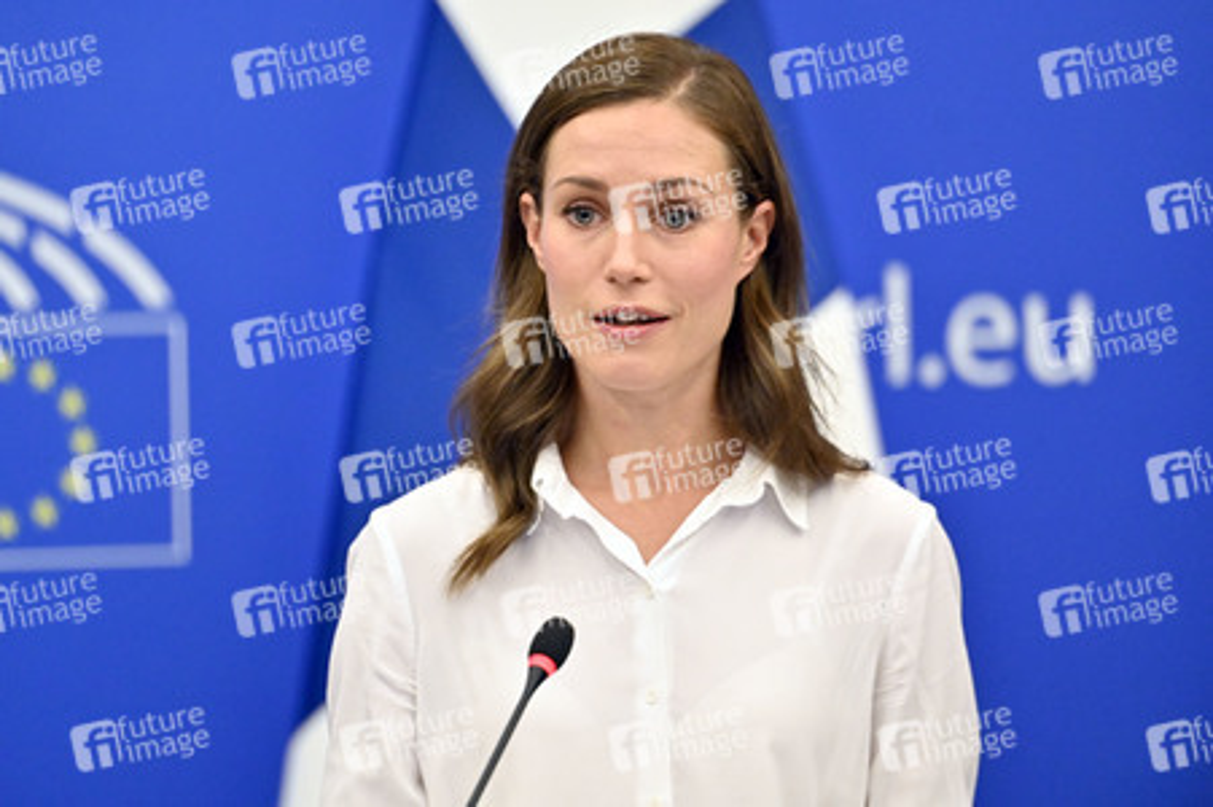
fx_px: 6734
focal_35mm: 200
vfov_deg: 6.9
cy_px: 404
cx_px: 606
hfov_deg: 10.3
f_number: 2.8
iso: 5000
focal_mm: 200
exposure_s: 1/800
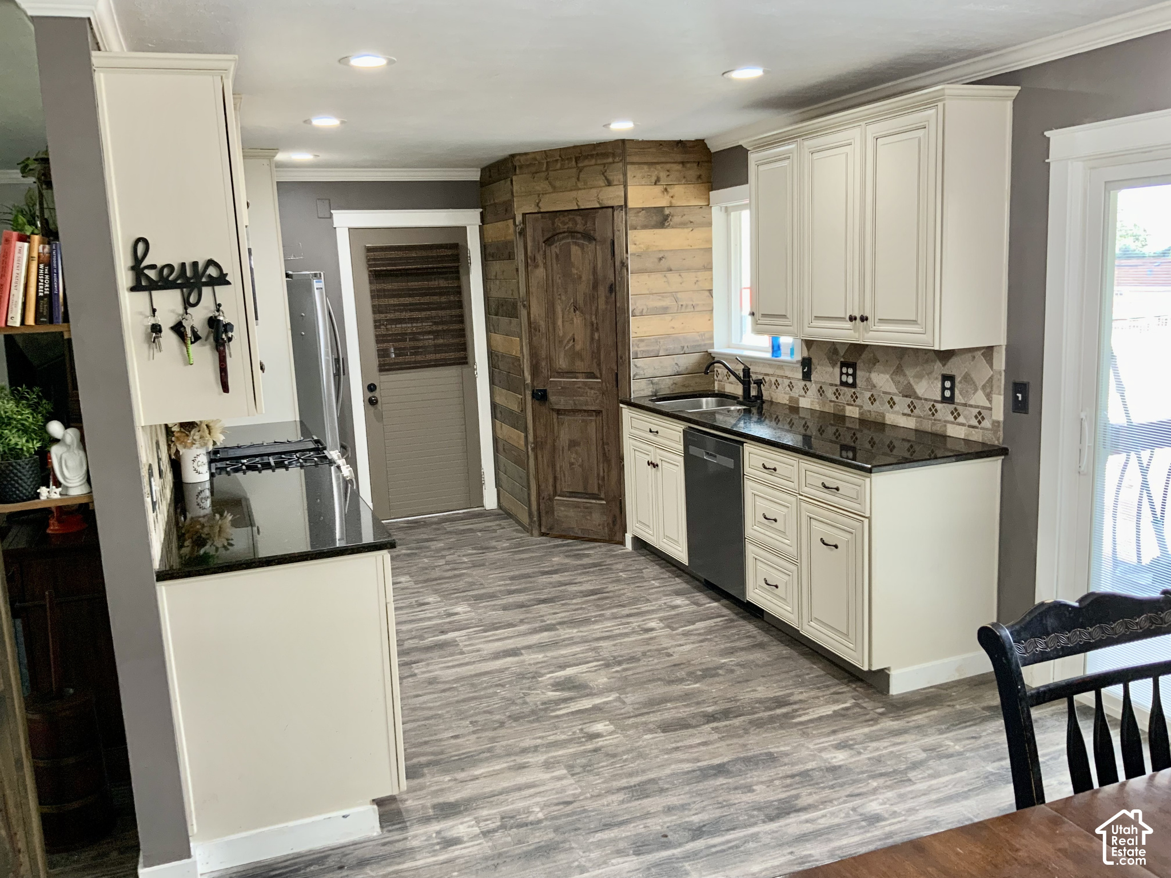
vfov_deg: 48.2
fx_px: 981
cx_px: 586
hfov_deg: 61.7
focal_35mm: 29
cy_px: 439
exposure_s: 1/60
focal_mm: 3
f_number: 1.8
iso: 80
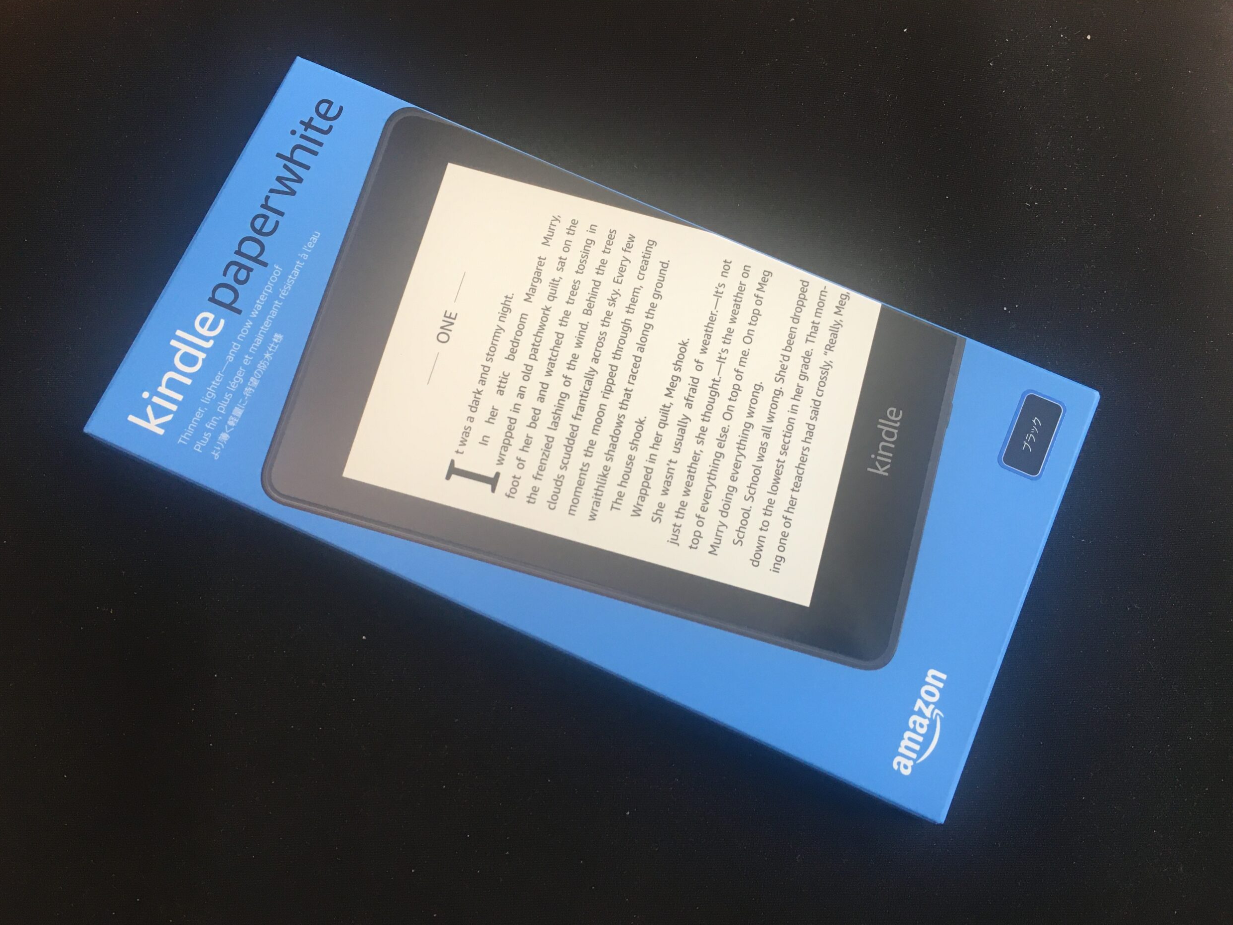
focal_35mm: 30
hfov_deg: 60.0
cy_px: 472
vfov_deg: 46.8
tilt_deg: -79.8
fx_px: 1069
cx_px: 597
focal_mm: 4.15
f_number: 2.2
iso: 32
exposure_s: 1/30
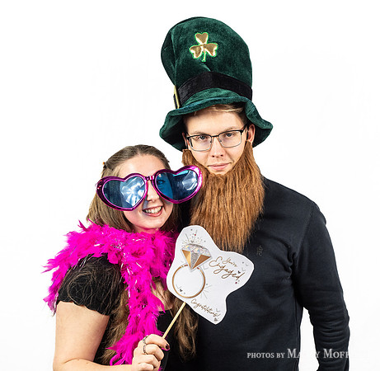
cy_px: 175
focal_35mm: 52
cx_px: 182
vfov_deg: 32.6
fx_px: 635
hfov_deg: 33.3
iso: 640
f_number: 3.5
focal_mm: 21
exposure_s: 1/80
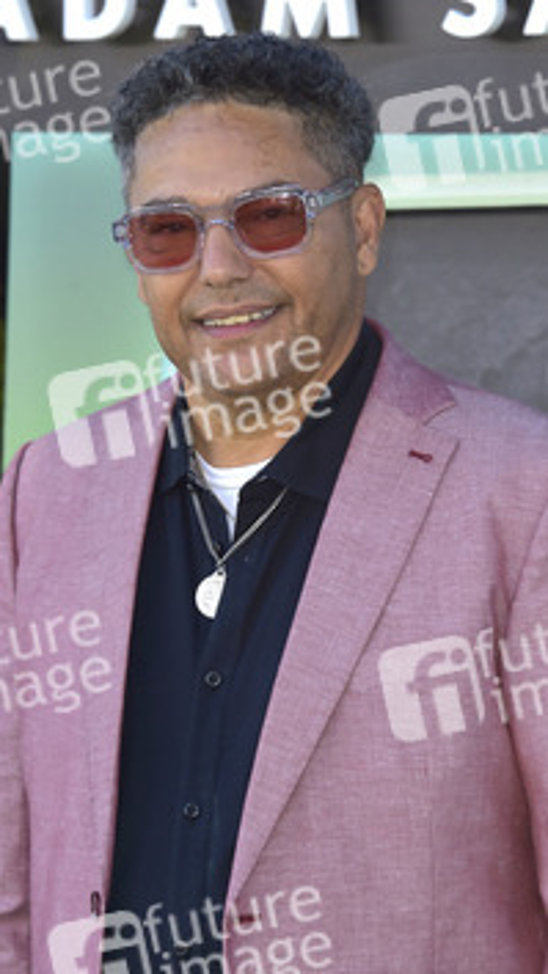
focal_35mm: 225
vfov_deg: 9.6
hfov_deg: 5.4
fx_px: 5815
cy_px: 539
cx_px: 271
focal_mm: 190
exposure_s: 1/250
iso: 125
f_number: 7.1
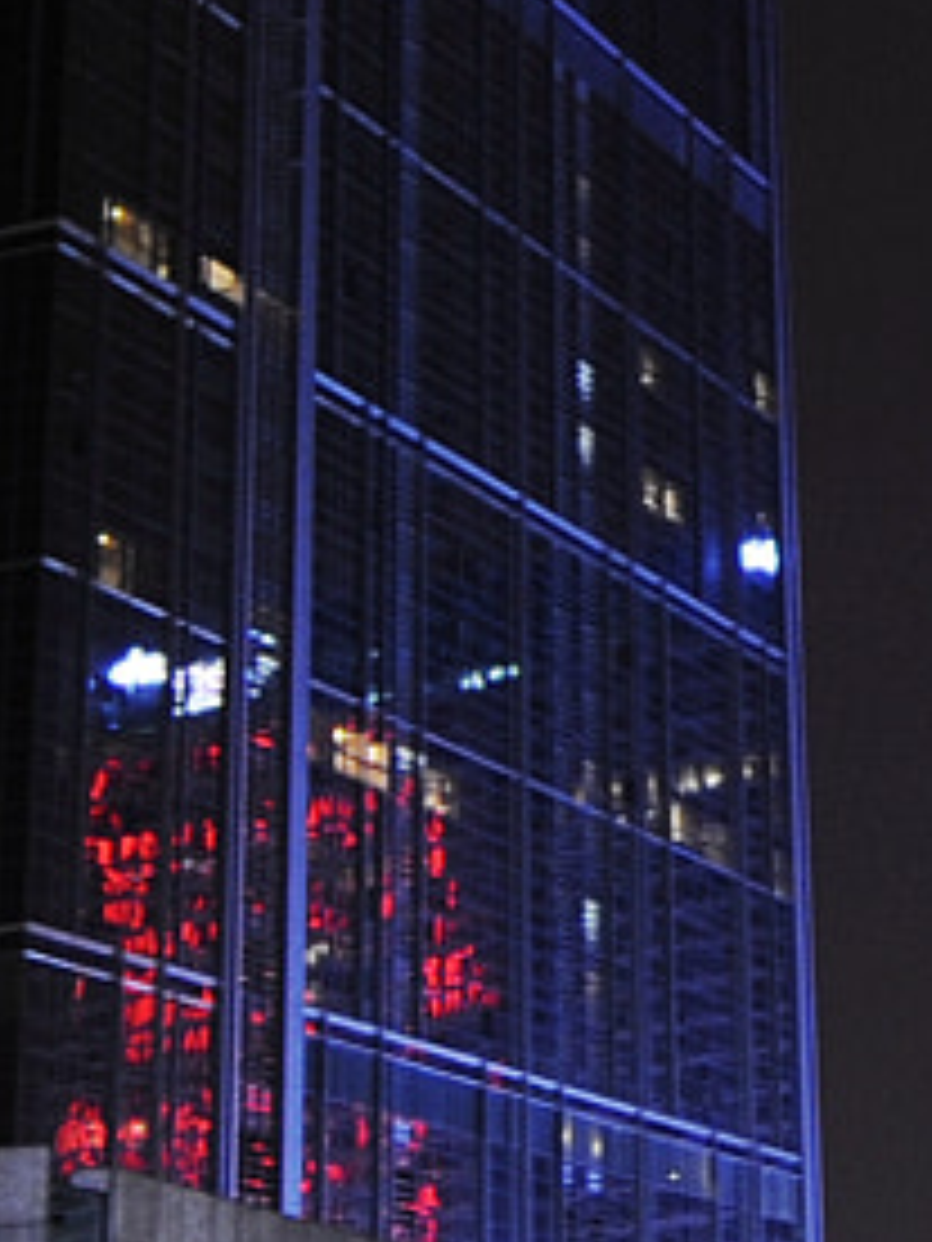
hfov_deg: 14.1
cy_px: 340
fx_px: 3590
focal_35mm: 100
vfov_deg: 19.5
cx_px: 1243
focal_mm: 14
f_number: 2.8
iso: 500
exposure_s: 1/15
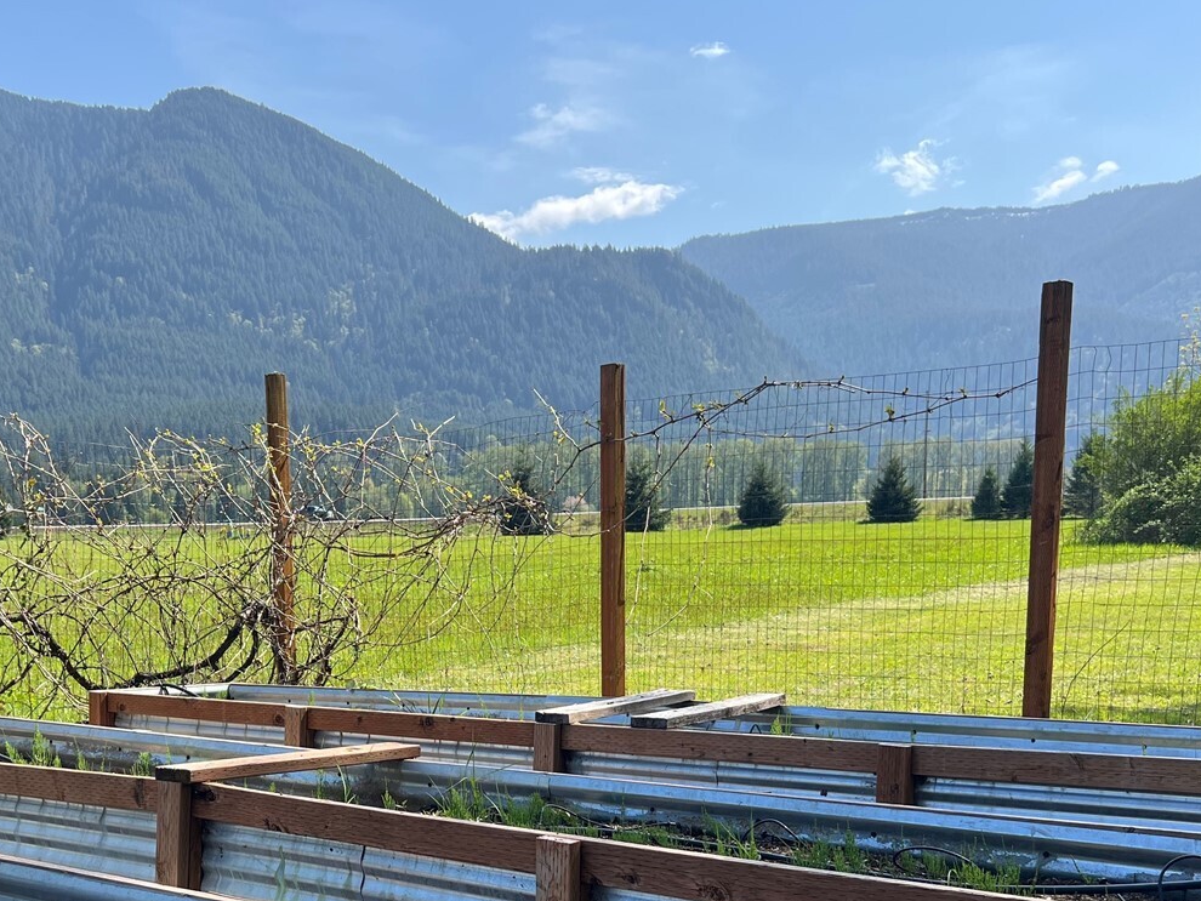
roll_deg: +1.1
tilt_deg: -8.7
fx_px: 1458
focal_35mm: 42
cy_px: 706
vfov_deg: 33.5
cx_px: 438
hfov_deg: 44.4
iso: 50
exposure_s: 1/1621
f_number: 1.5
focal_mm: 5.7
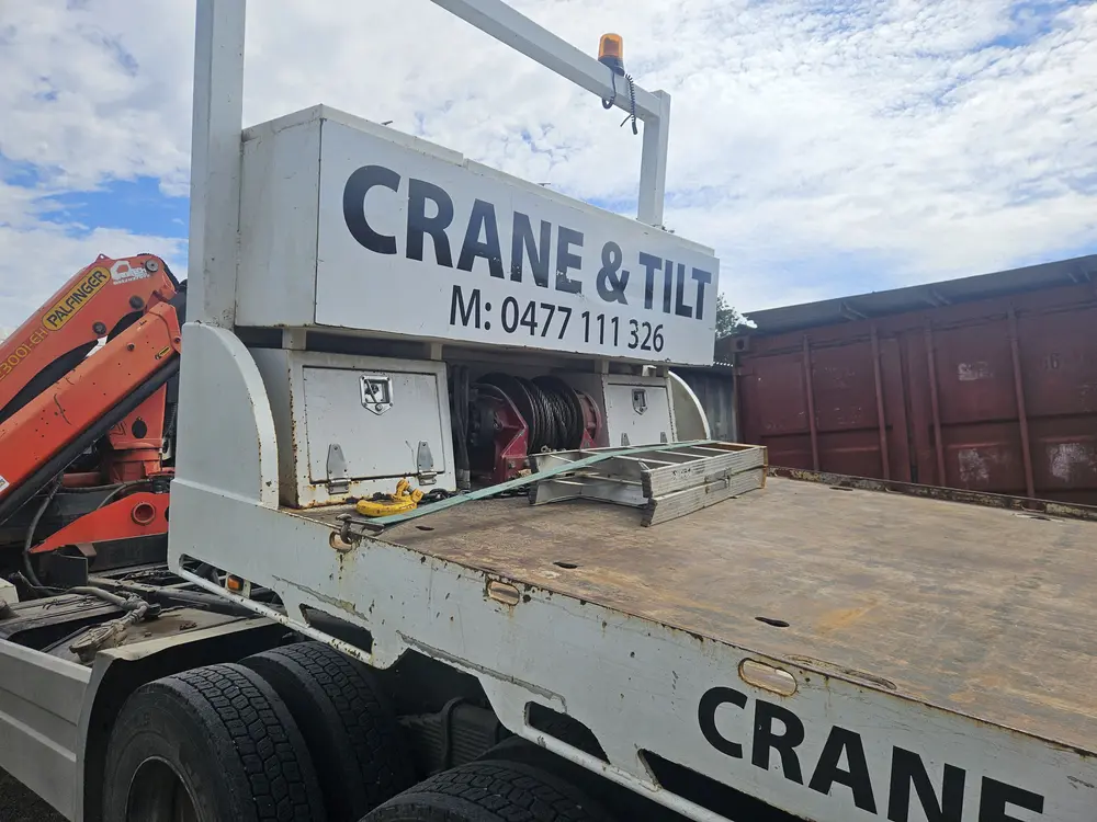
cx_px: 548
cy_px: 411
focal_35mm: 23
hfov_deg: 73.9
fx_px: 729
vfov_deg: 58.9
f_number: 1.8
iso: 25
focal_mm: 5.4
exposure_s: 1/3255
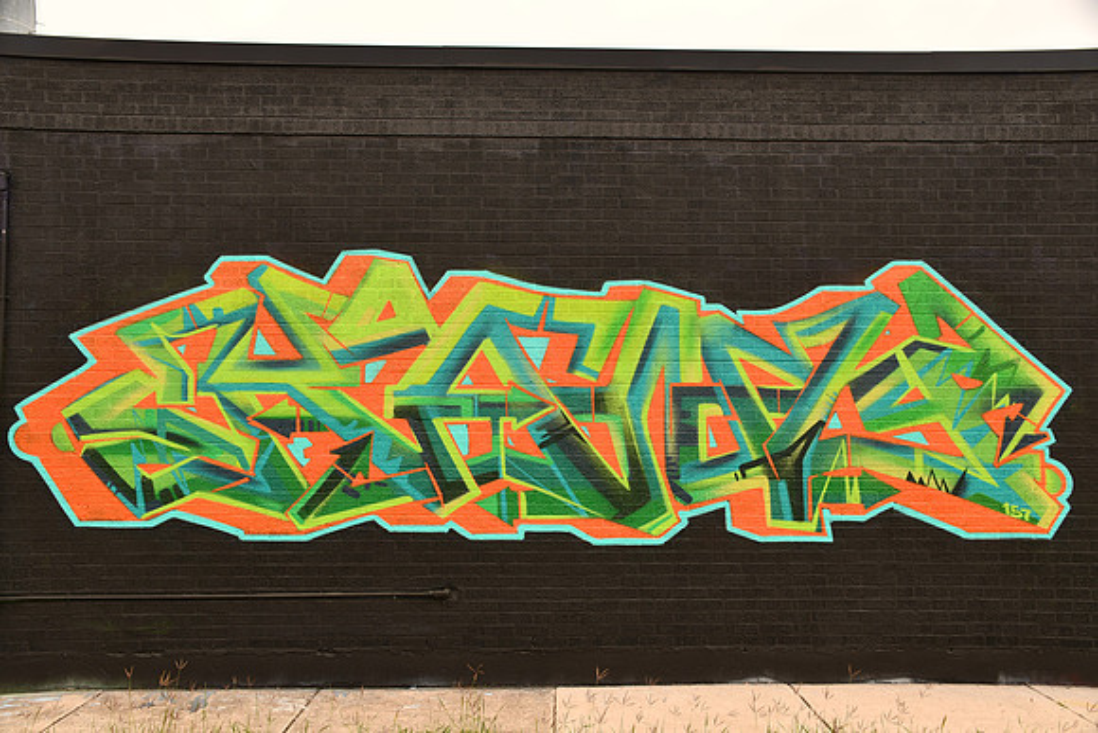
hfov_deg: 53.1
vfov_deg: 36.9
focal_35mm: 36
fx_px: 1098
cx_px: 549
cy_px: 366
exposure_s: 1/50
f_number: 6.3
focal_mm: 24
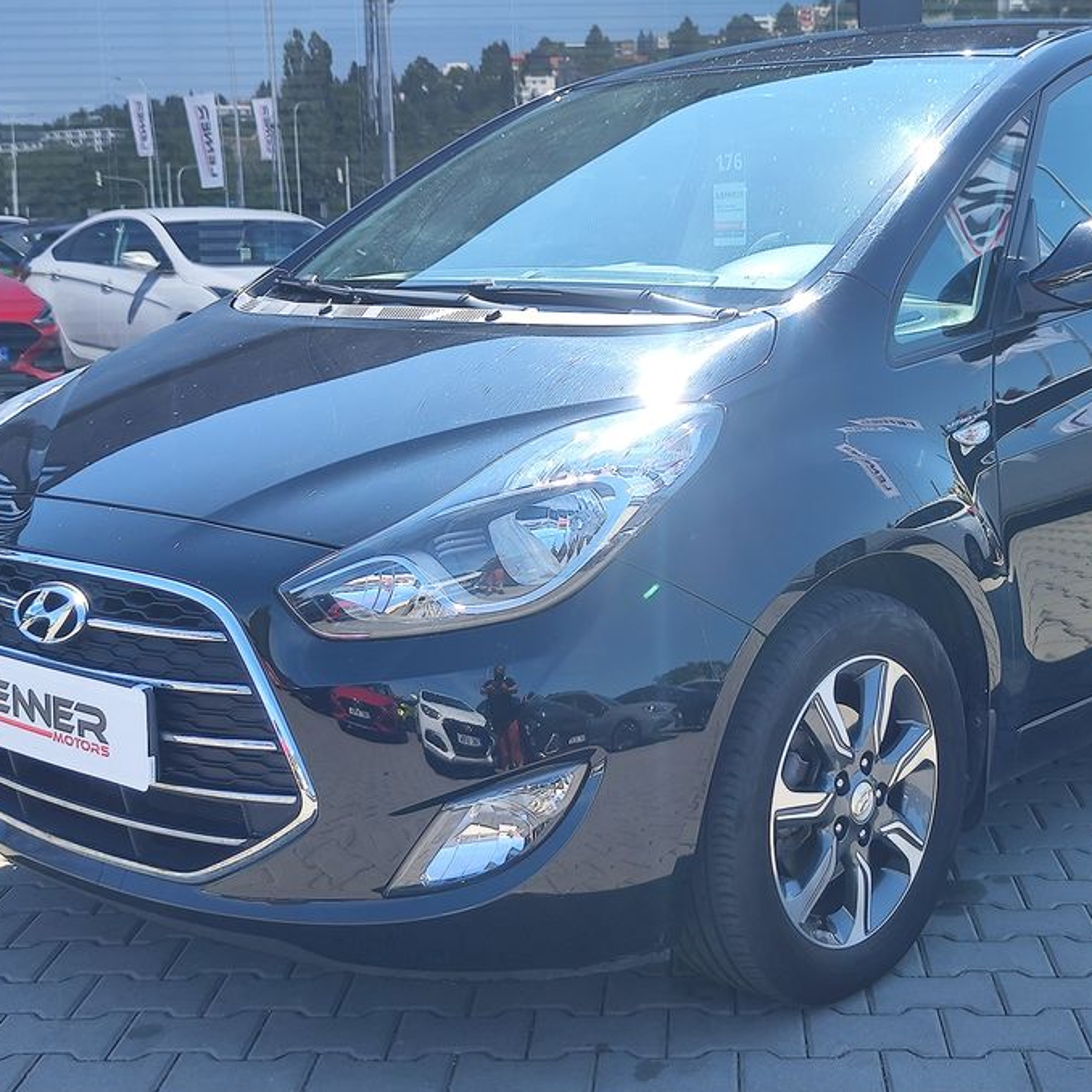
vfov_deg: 46.0
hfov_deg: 45.6
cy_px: 491
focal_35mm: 36
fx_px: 1285
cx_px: 688
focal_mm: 7.01
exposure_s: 1/344
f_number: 1.69
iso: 50
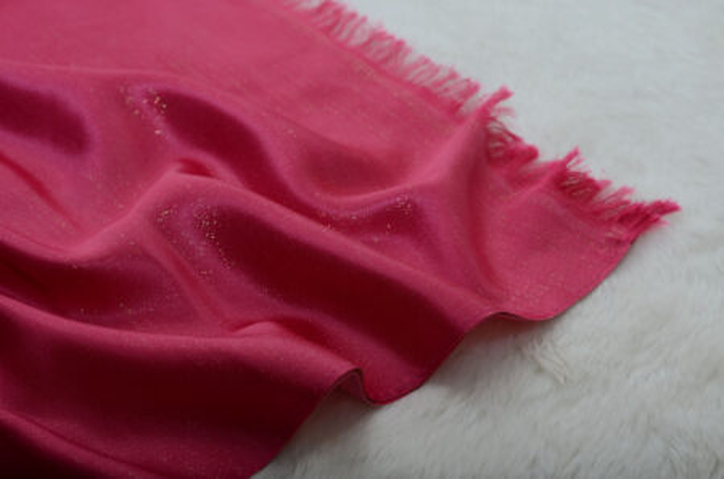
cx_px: 362
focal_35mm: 75
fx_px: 1505
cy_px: 240
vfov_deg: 18.1
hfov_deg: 27.0
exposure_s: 1/250
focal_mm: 50
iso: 200
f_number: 6.3
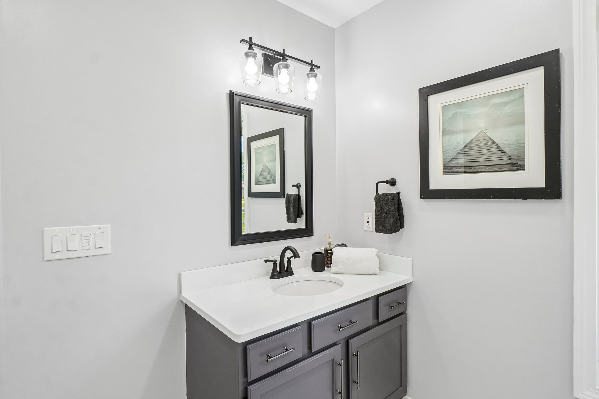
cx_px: 300
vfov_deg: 67.4
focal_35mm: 18
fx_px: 299
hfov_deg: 90.0
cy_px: 200
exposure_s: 1/30
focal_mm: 12
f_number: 8
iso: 250
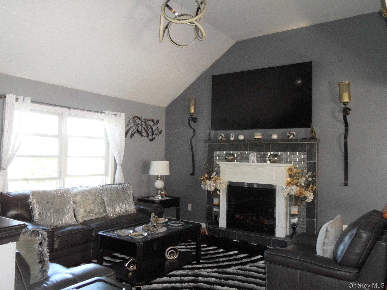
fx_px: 313
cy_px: 145
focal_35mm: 28
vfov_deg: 49.7
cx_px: 194
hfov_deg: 63.4
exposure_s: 1/30
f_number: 3.4
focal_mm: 4.6
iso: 240
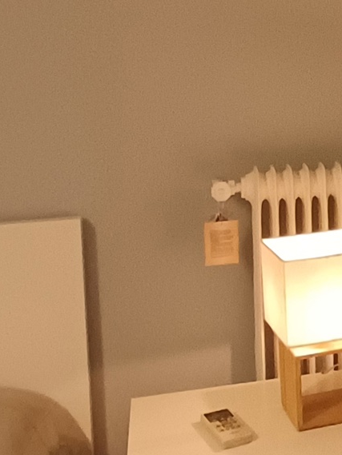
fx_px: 948
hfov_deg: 19.1
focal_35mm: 72
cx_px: 430
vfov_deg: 26.5
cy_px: 90
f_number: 2.2
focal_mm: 1.64
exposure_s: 1/25
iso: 400
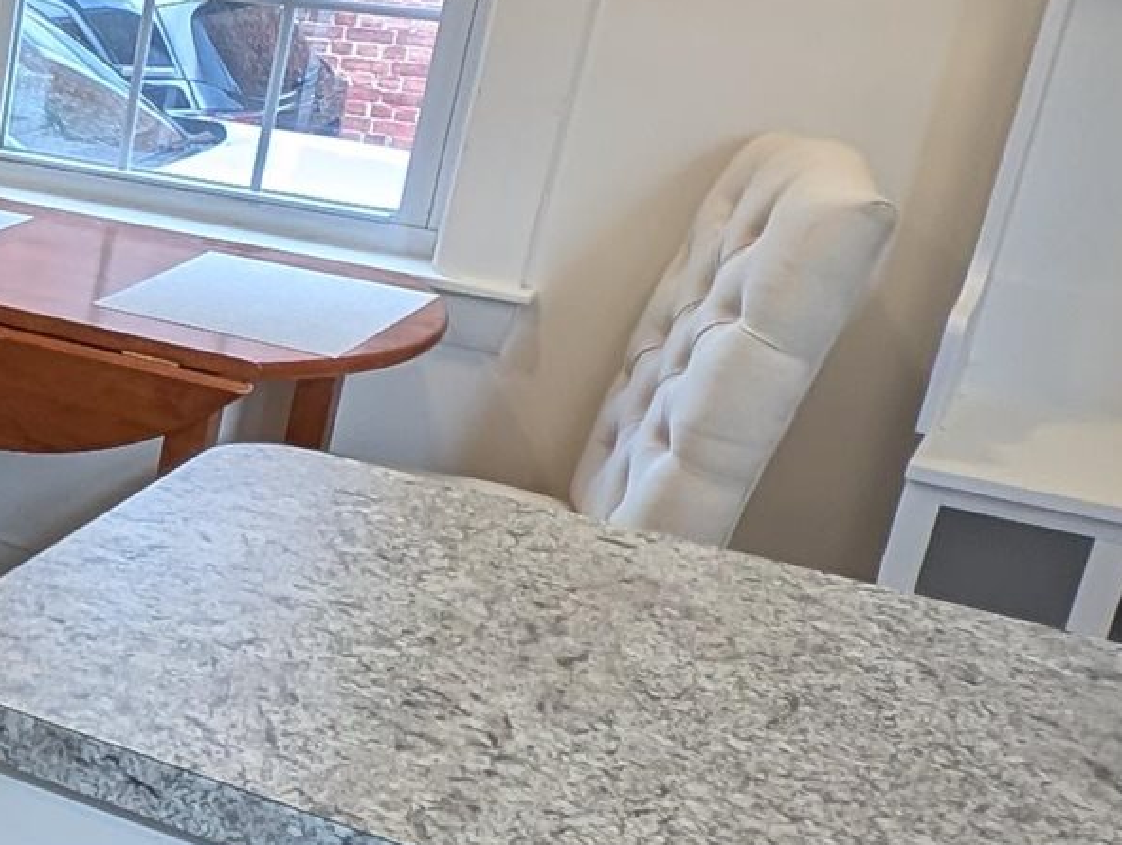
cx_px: -718
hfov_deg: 22.8
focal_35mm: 62
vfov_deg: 23.7
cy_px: 441
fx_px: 2013
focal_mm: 2.23
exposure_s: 1/120
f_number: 1.95
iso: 70
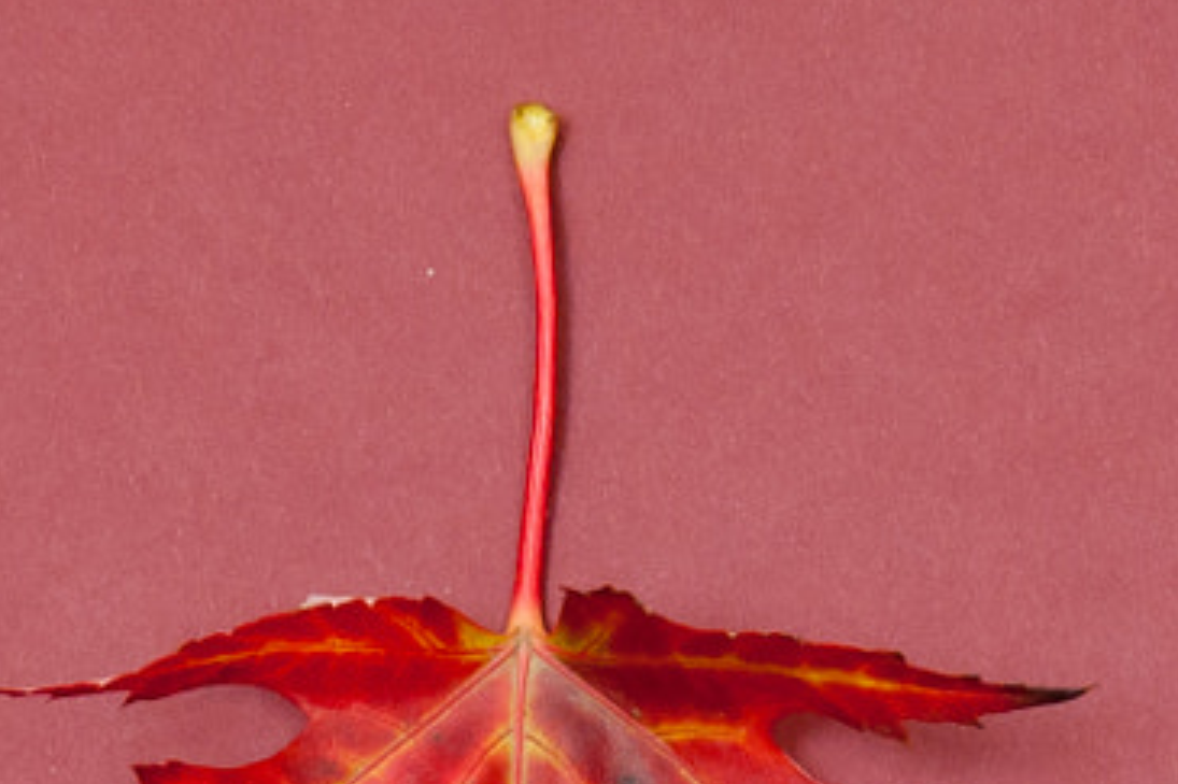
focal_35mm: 269
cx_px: 1365
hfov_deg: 7.6
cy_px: 1942
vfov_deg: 5.0
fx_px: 8798
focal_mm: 32
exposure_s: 1/160
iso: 200
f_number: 9
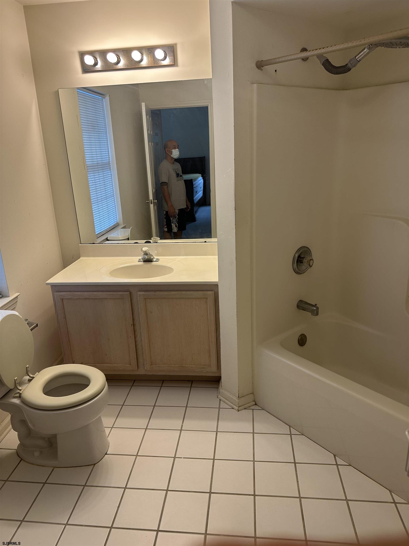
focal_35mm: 24
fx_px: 378
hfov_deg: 56.8
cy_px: 273
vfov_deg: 71.6
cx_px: 204
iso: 125
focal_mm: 6.86
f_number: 1.78
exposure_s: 1/120
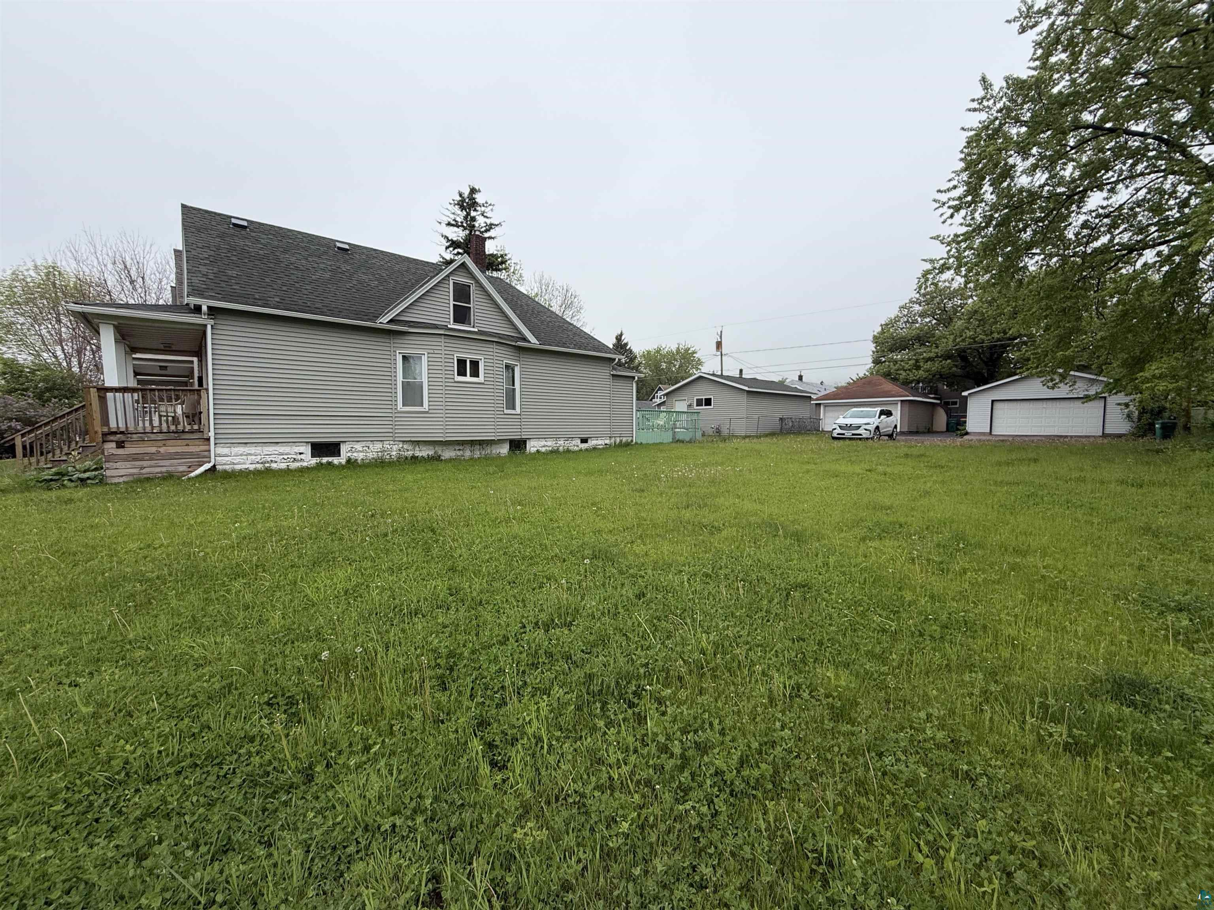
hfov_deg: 102.1
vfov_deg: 85.7
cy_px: 455
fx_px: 491
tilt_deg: -3.2
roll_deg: -0.6
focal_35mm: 14
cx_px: 607
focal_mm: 2.22
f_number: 2.2
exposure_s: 1/770
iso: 32
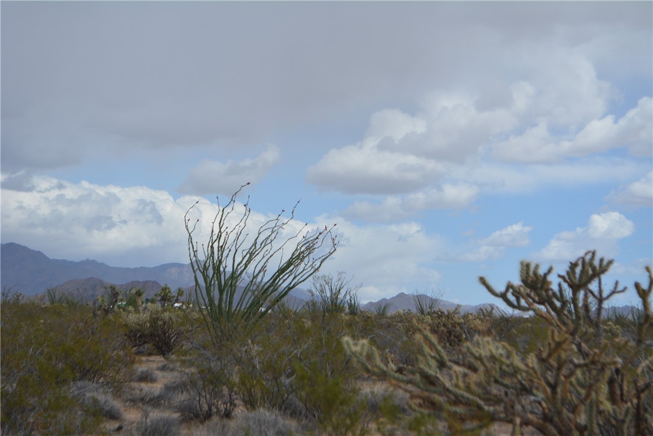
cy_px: 218
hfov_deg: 24.6
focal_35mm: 82
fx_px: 1497
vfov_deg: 16.6
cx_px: 326
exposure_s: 1/2000
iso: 400
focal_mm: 55
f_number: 7.1
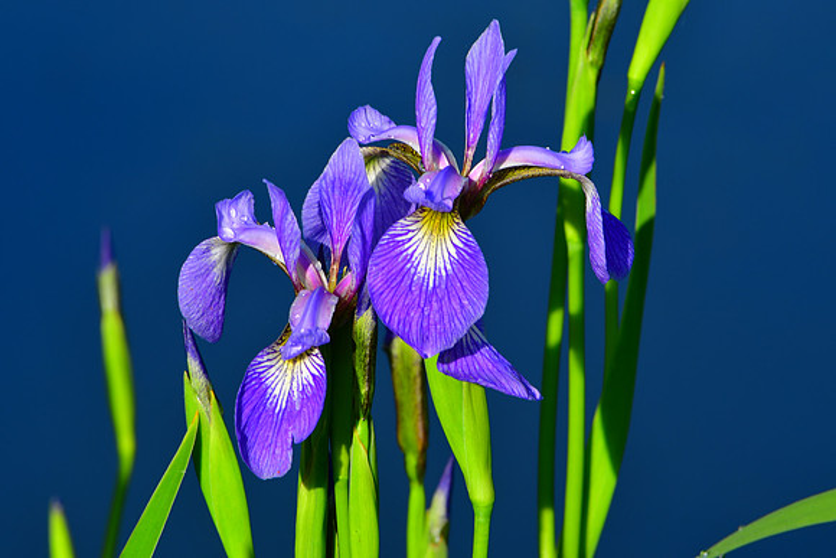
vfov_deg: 3.1
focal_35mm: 450
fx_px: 10452
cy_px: 279
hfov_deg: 4.6
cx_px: 418
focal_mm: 300
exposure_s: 1/125
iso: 200
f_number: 16
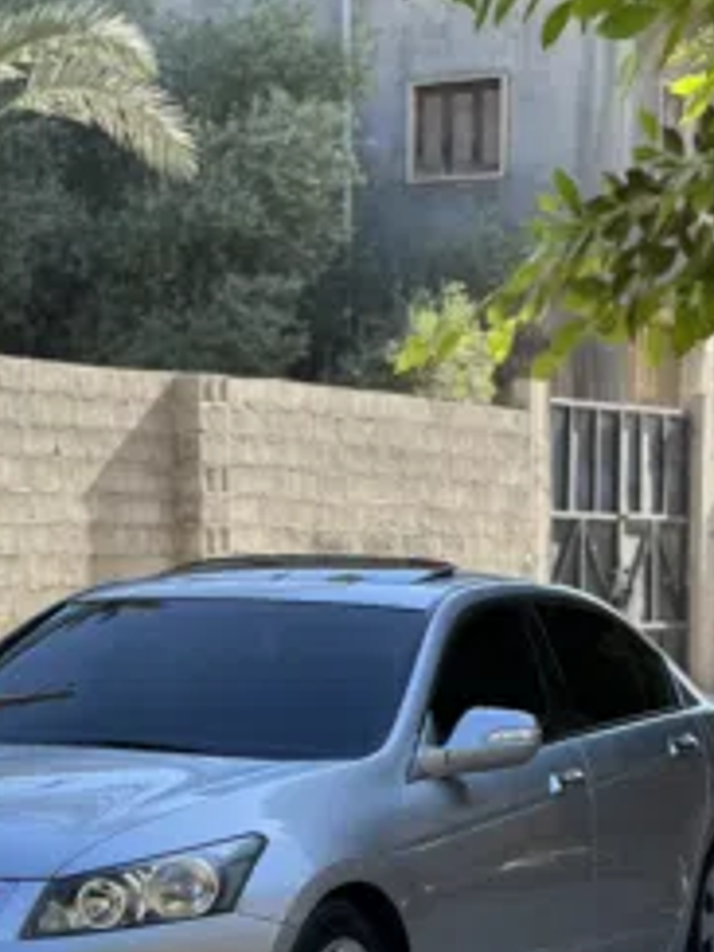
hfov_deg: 11.7
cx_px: 215
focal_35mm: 126
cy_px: 710
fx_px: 3465
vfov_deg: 15.6
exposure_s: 1/155
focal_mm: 9
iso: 25
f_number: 2.8
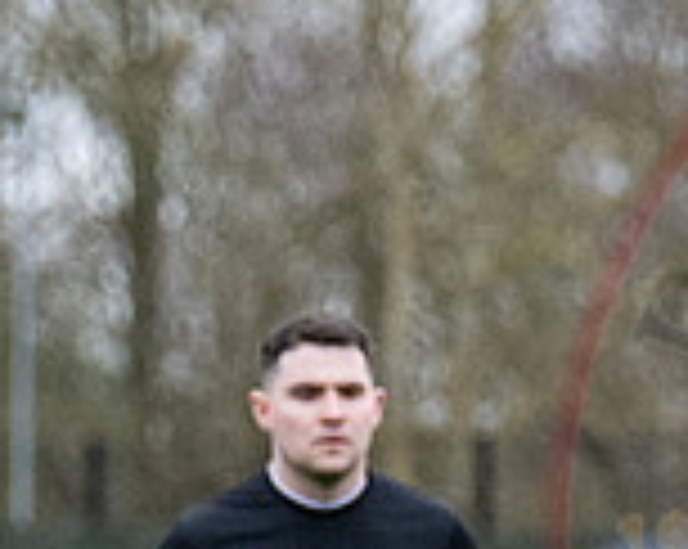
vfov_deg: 1.4
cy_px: 530
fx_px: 22288
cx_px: 1333
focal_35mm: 1096
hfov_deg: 1.8
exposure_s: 1/2000
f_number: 4
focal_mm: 150
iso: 1250
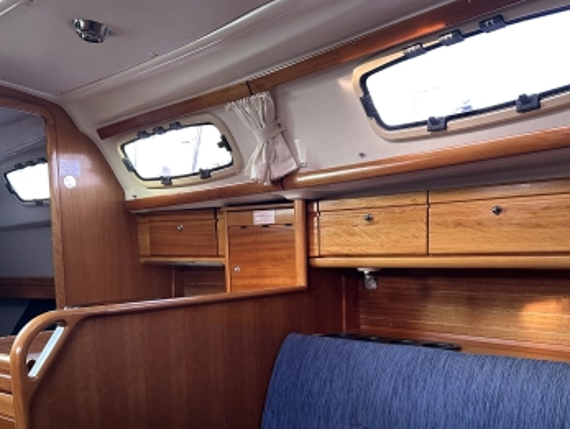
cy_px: 320
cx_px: 320
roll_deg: -0.1
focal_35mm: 38
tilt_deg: -5.2
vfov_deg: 36.9
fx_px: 626
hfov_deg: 48.8
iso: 250
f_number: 1.78
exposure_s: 1/84
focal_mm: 6.86
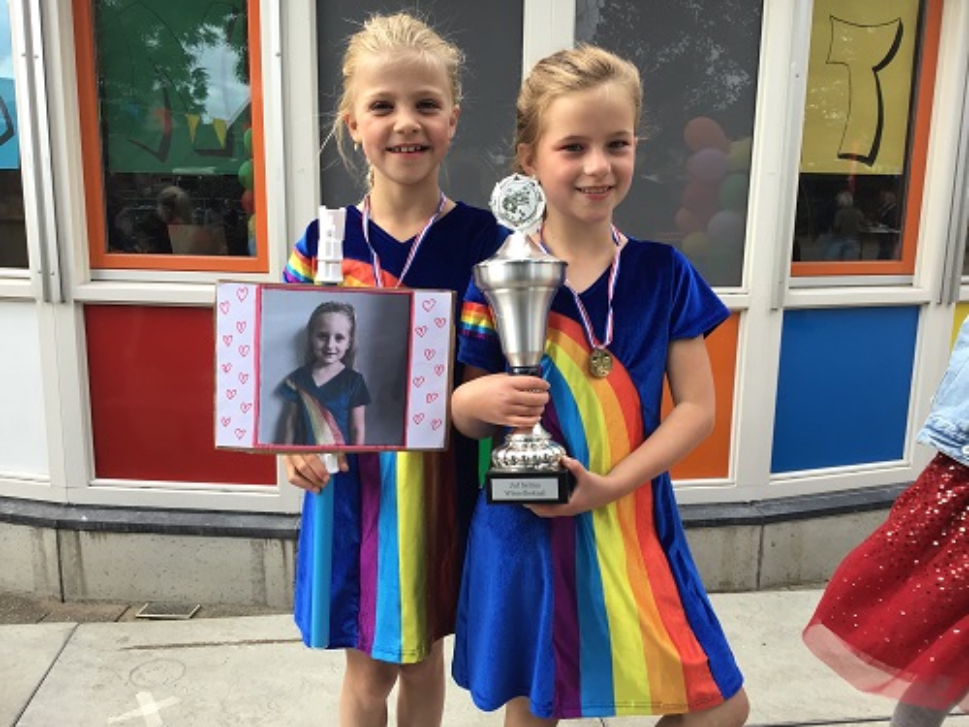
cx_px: 484
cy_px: 364
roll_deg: -1.3
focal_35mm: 31
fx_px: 868
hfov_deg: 58.4
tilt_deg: -10.7
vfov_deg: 45.4
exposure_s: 1/123
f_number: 2.4
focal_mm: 3.3
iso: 25
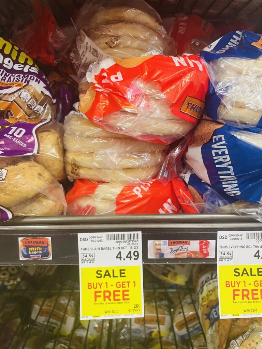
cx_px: 131
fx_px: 262
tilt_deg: -15.0
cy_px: 174
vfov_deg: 67.3
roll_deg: +1.6
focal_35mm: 26
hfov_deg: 53.1
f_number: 1.6
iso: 160
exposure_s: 1/42
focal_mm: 4.2
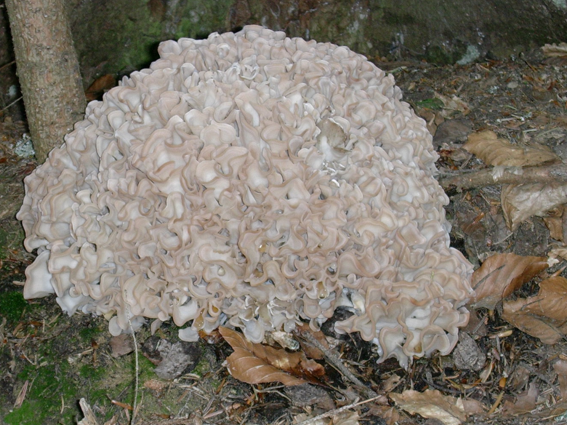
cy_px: 216
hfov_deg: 20.6
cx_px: 247
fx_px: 1556
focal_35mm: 95
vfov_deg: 15.6
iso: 70
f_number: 3.9
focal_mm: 11.9
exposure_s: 1/64
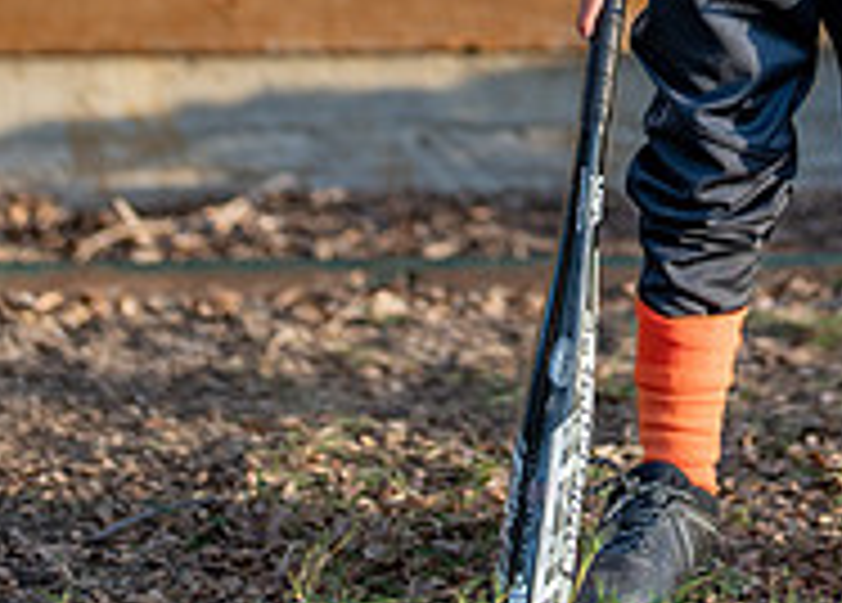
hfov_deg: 10.1
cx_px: 839
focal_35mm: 197
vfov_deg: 7.2
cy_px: -285
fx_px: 4716
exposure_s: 1/1250
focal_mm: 50
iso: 100
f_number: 1.2
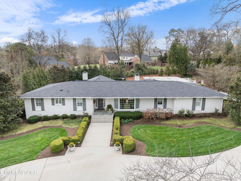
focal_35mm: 24
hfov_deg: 71.6
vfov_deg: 56.8
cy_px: 90
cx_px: 120
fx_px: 167
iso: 220
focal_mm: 12.29
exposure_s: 1/200
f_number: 2.8
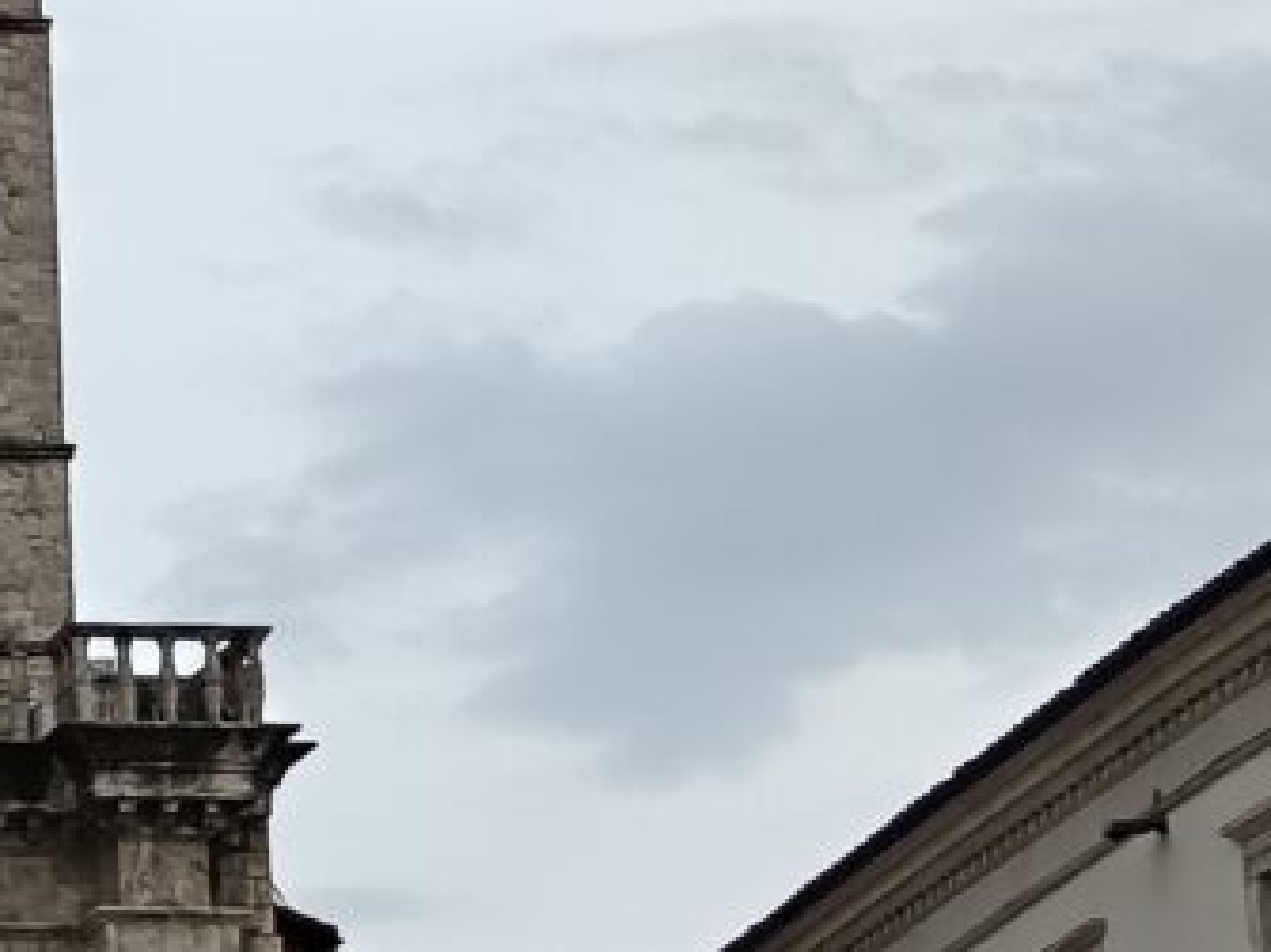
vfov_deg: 8.9
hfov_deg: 11.4
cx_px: -732
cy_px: 1145
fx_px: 6056
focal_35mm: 165
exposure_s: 1/900
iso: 448
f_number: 1.9
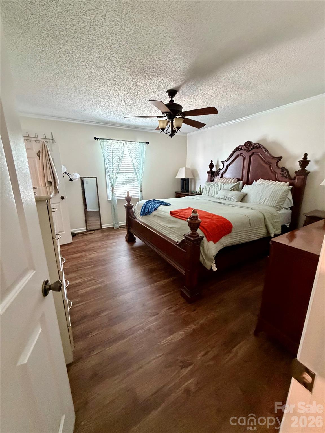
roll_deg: -0.1
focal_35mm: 14
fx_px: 175
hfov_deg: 85.7
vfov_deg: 102.1
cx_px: 162
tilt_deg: -13.8
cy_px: 216
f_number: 2.2
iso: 640
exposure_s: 1/60
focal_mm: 2.22
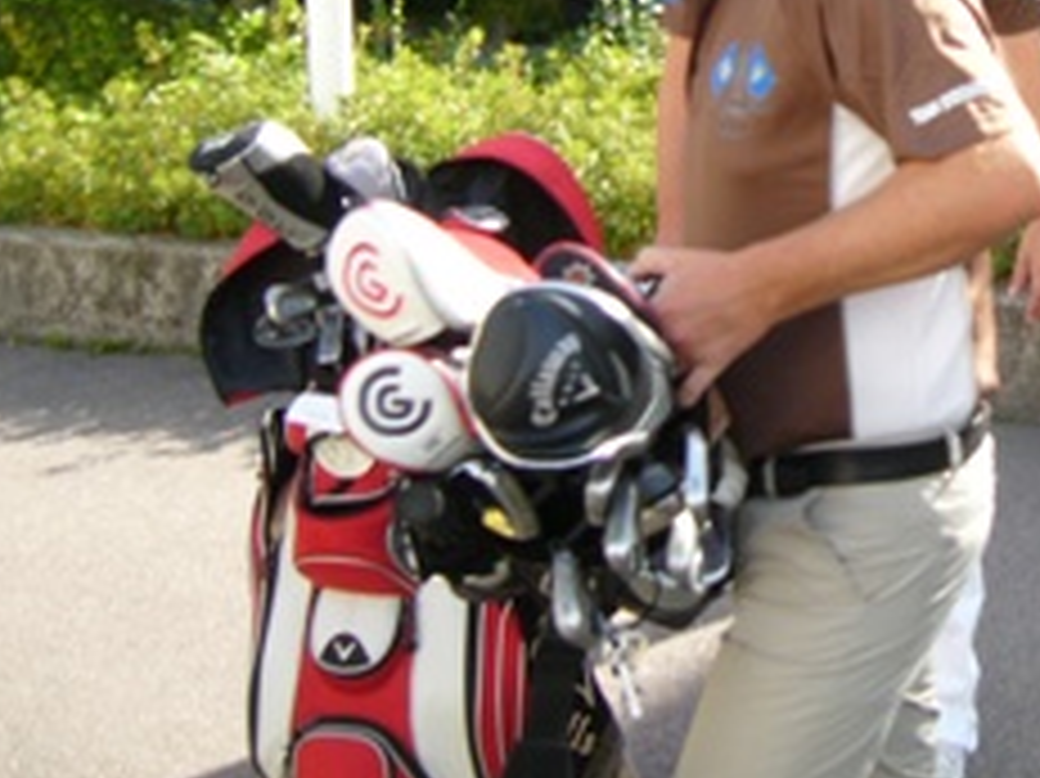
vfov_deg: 21.1
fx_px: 2042
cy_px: 67
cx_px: 936
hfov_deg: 27.5
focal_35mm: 68
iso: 50
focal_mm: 5.8
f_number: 2.8
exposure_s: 1/200
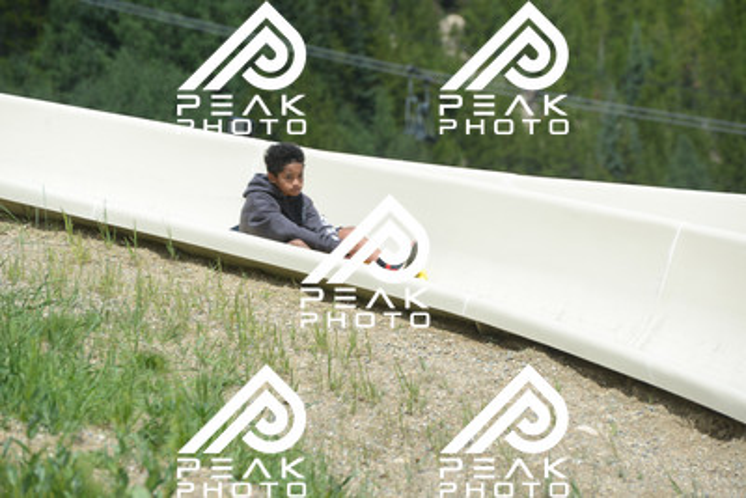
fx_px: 4042
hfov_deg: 10.5
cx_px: 373
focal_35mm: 195
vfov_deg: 7.0
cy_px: 249
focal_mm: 195
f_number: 6.3
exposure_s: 1/640
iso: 220
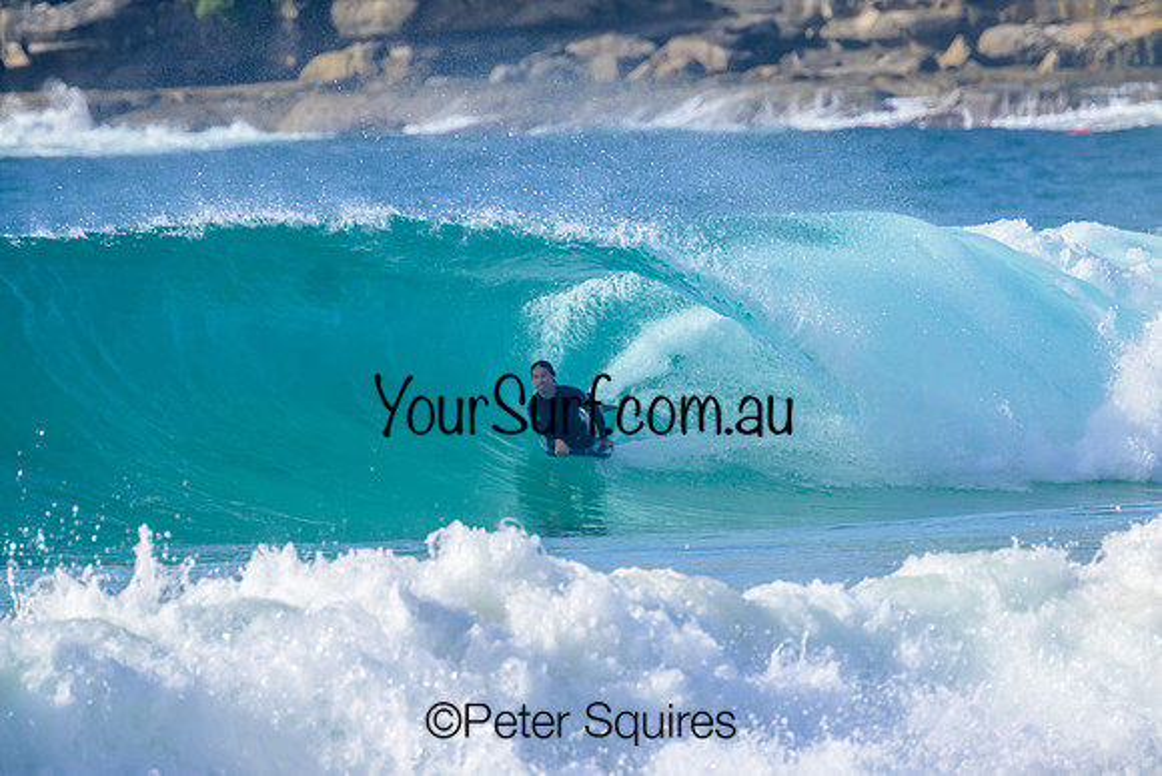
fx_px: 25827
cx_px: 581
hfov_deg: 2.6
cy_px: 388
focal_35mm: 800
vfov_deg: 1.7
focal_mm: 800
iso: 1000
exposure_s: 1/2000
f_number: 11
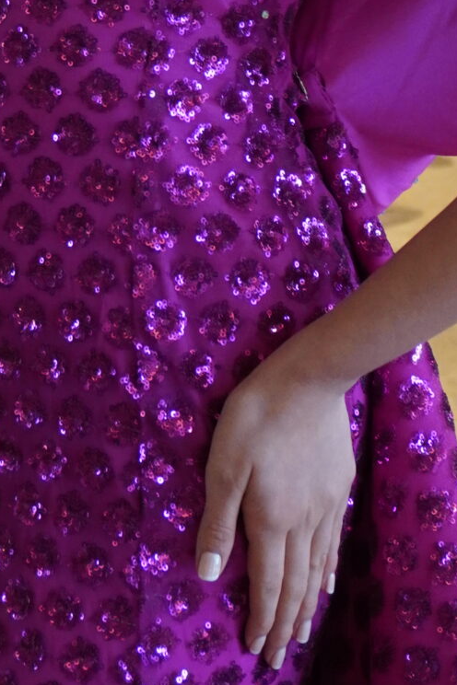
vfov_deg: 13.4
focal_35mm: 150
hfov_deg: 9.2
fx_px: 2851
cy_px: -69
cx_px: 114
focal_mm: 29
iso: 1600
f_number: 5
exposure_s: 1/40
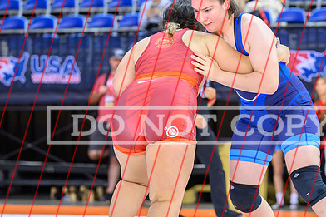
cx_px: 210
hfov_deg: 14.1
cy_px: 131
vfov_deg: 9.5
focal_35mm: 145
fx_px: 1312
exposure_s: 1/800
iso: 5000
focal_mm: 92
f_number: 3.2
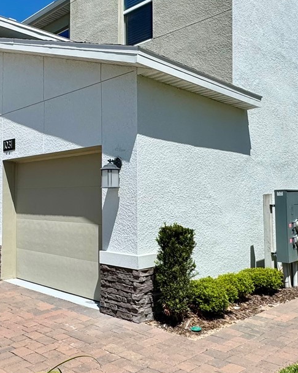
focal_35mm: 36
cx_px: 133
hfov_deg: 41.1
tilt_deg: +1.6
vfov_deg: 50.3
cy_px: 190
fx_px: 397
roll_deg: -0.7
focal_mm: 2.22
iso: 50
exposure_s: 1/3906
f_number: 2.2
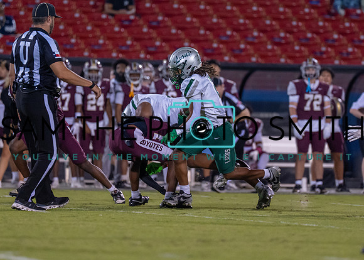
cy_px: 97
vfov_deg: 3.5
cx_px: 216
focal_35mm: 410
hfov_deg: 4.9
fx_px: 4235
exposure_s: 1/1250
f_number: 2.8
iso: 1600
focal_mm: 200
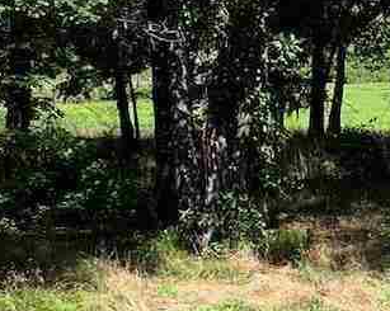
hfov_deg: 9.9
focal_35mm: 191
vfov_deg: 8.1
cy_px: 261
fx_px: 2203
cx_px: 546
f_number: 2.8
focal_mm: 12.29
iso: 100
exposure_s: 1/1600
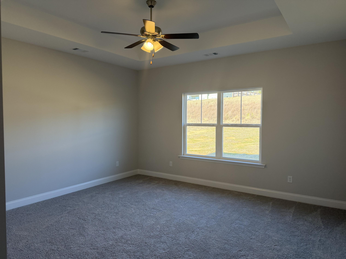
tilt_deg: -1.6
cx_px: 173
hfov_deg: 71.6
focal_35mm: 24
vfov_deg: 56.8
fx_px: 240
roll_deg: +0.6
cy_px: 130
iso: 160
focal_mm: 6.76
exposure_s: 1/222
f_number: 1.78
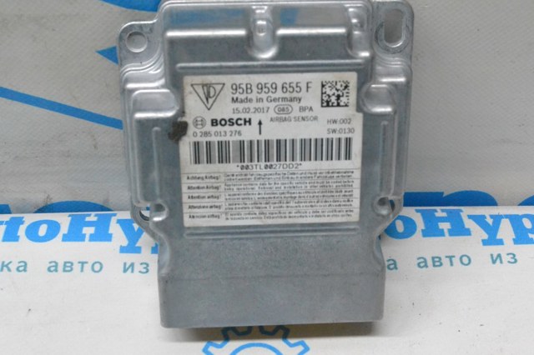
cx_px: 267
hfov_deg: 35.1
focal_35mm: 57
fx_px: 845
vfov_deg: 23.8
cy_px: 178
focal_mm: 38
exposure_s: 1/160
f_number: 10
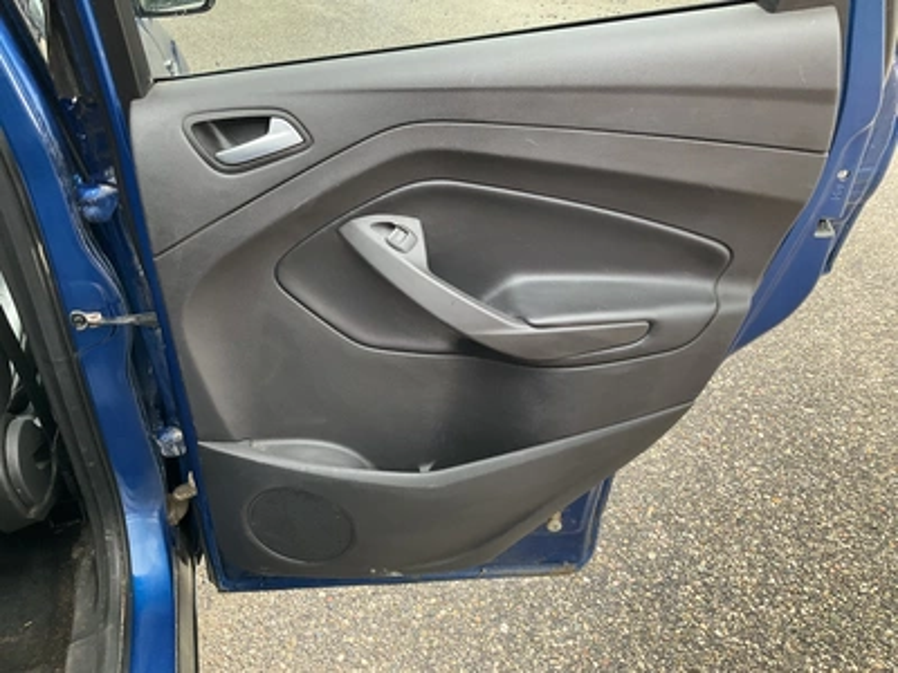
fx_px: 752
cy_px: 336
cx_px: 449
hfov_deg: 61.7
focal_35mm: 29
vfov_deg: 48.2
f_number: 1.8
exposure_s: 1/122
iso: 64
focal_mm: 3
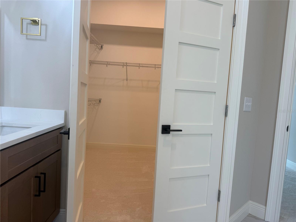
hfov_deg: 71.6
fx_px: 205
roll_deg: -3.2
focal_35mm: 24
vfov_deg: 56.8
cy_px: 111
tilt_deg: -3.3
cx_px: 148
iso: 80
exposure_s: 1/120
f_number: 1.78
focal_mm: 6.76
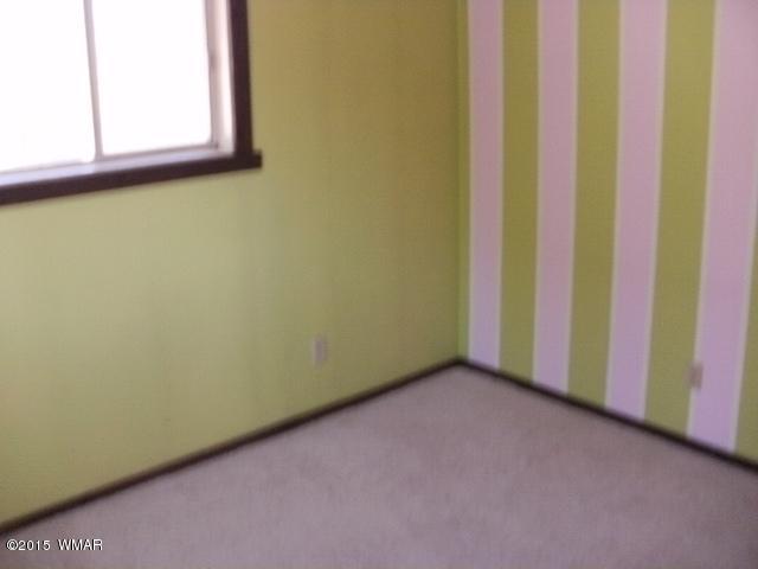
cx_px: 379
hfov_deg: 51.4
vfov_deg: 39.7
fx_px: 788
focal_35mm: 36
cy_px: 284
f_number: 3.5
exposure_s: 1/30
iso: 125
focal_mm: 6.3
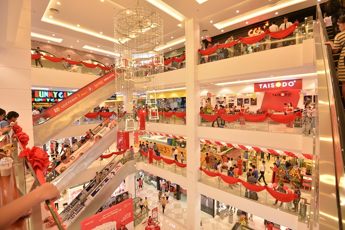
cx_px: 172
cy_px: 115
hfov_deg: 96.7
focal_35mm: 16
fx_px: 153
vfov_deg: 73.7
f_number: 4
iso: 1250
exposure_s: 1/160
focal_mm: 16
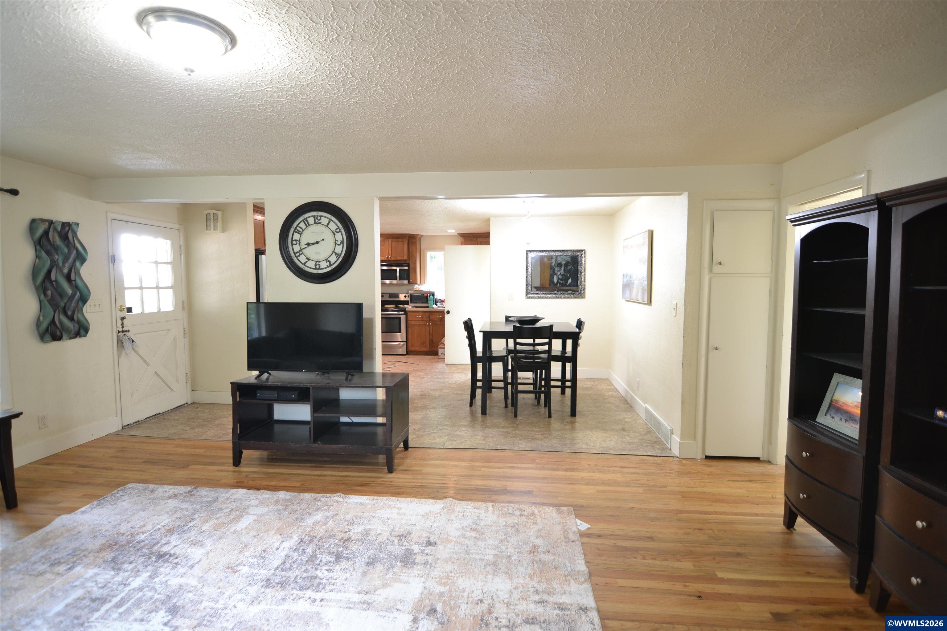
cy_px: 316
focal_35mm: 16
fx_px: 434
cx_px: 474
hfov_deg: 95.0
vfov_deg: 72.1
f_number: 2.8
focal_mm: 11
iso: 100
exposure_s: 1/6
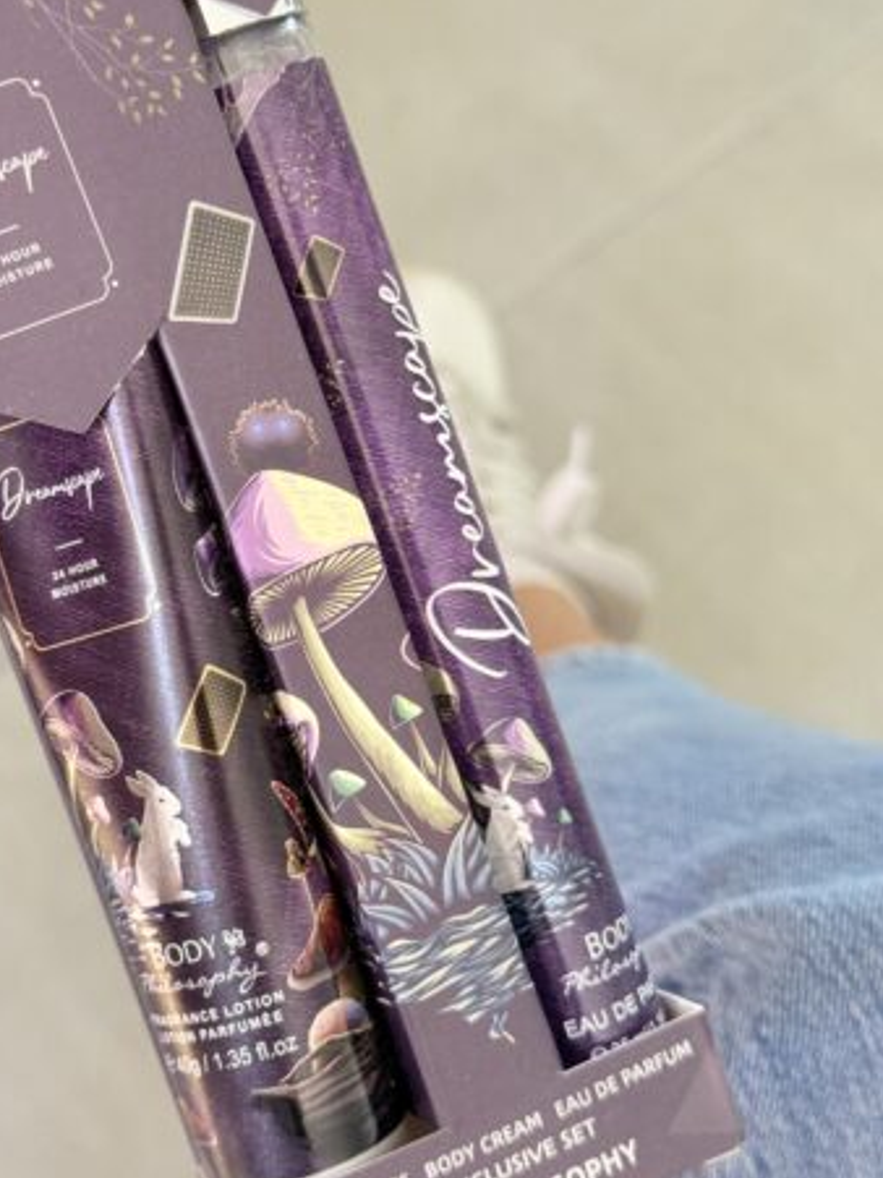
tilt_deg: -63.0
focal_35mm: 61
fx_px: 2076
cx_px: 324
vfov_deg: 31.7
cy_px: 568
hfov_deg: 23.9
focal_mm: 6.76
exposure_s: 1/40
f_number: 1.78
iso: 250
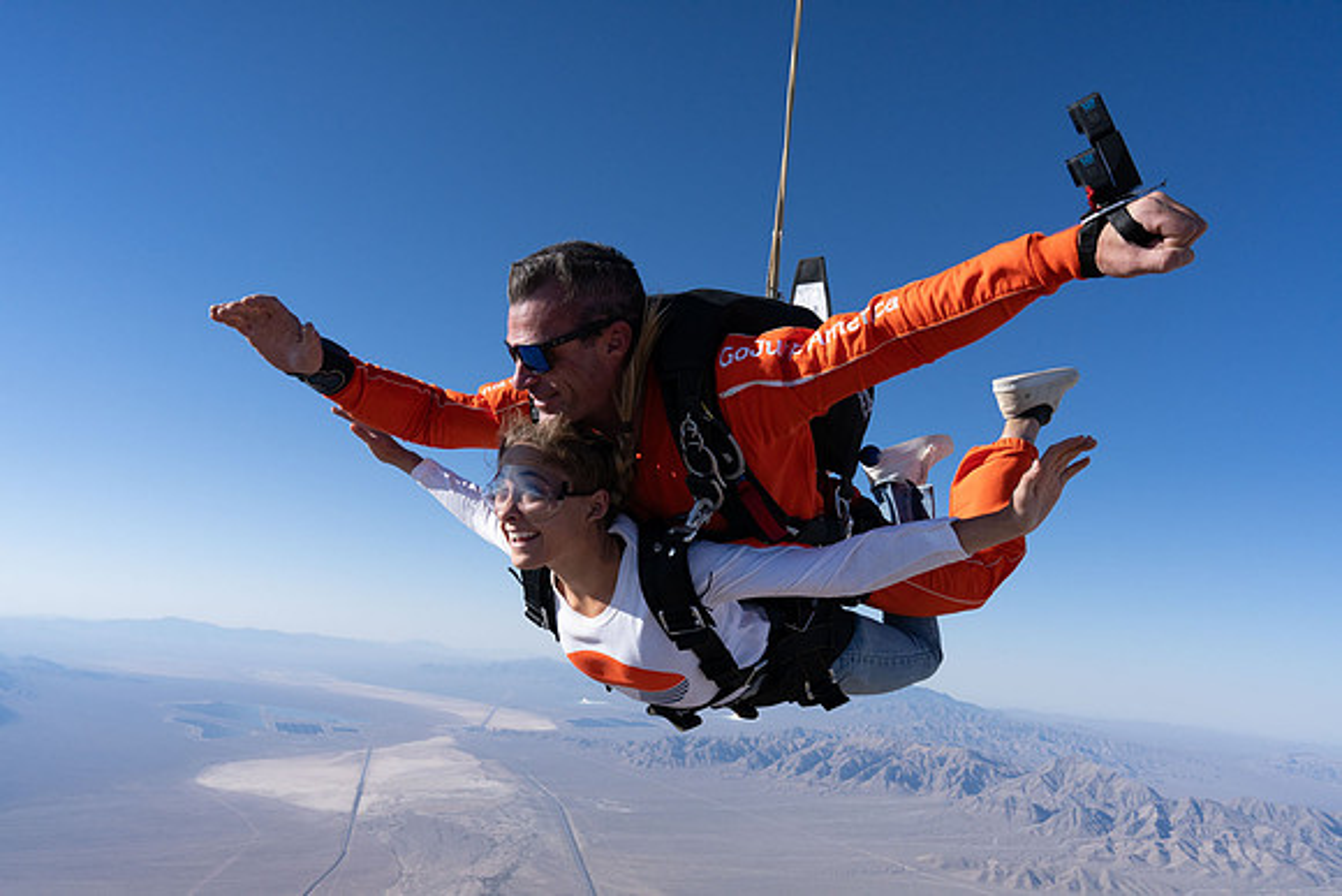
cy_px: 448
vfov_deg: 53.2
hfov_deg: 73.7
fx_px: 895
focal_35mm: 24
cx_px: 671
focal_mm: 24
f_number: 10
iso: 800
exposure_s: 1/2000
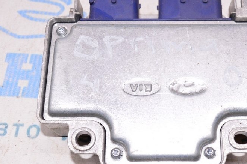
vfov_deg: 20.0
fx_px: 465
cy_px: 74
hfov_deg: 29.6
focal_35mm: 68
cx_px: 164
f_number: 8
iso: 1600
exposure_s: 1/125
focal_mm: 29
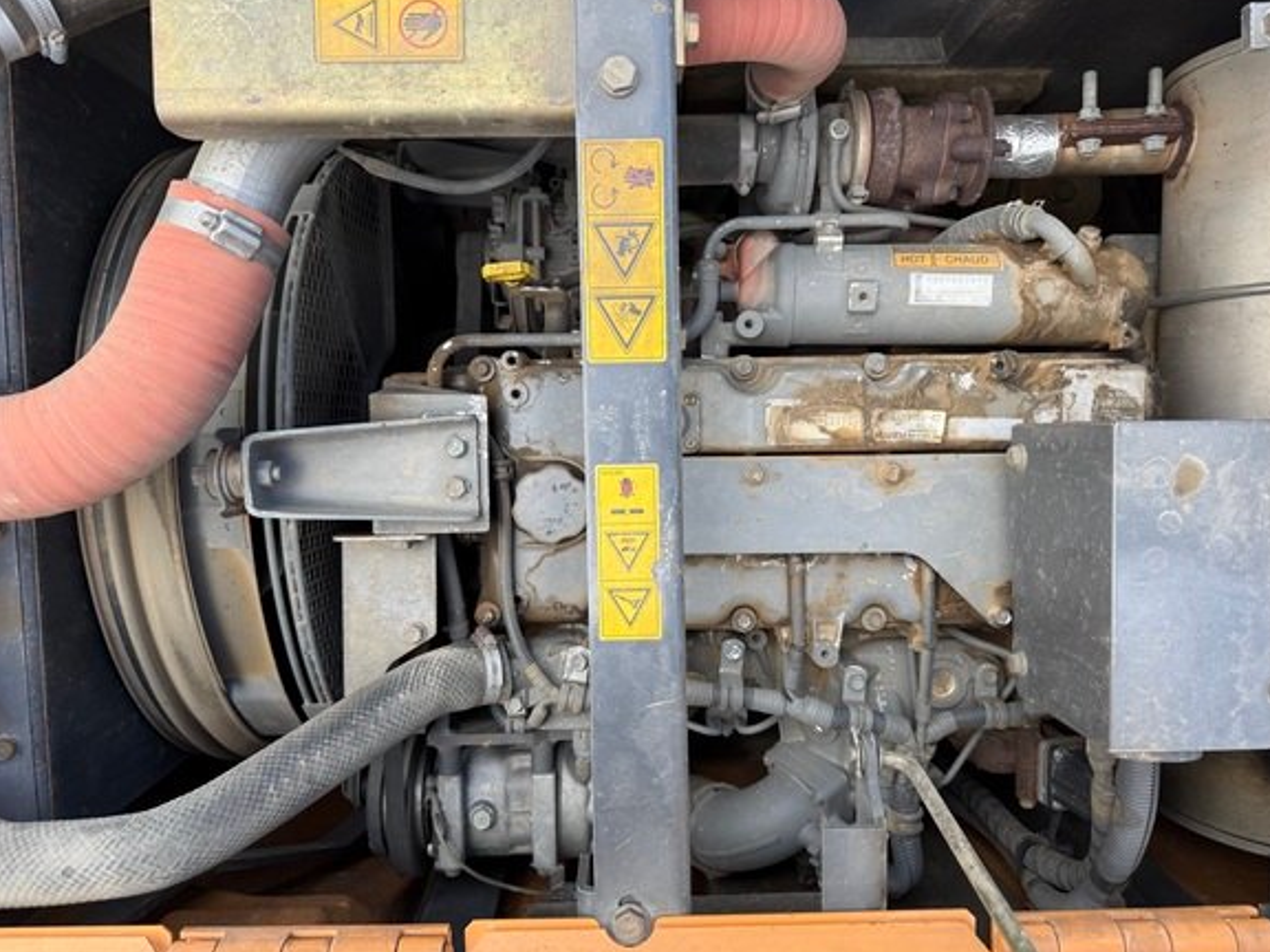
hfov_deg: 69.4
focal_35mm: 25
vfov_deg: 54.9
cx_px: 642
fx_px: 917
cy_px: 480
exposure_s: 1/473
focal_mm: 6.76
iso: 80
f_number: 1.78
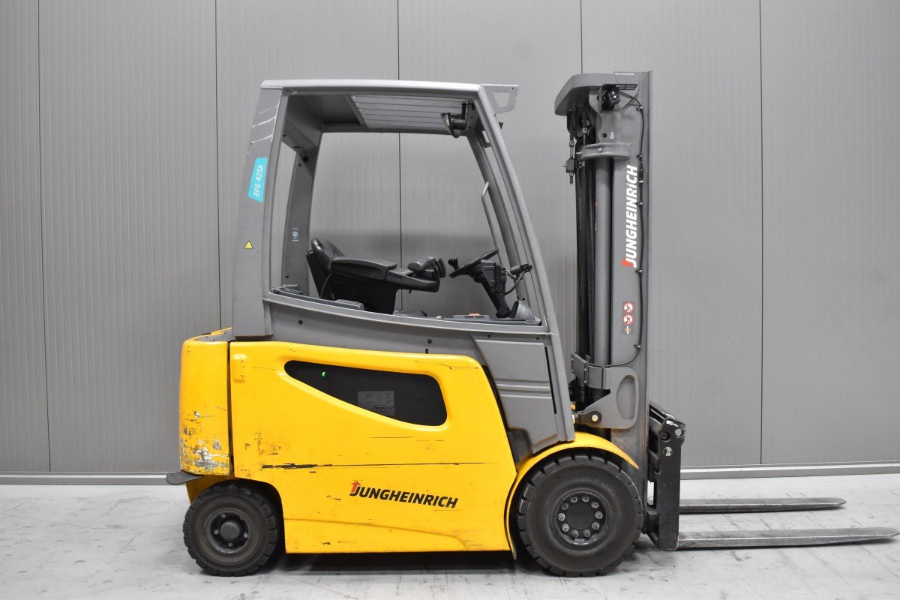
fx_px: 825
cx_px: 450
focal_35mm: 33
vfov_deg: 40.0
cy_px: 300
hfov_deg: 57.2
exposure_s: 1/30
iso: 1600
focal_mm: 22
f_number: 5
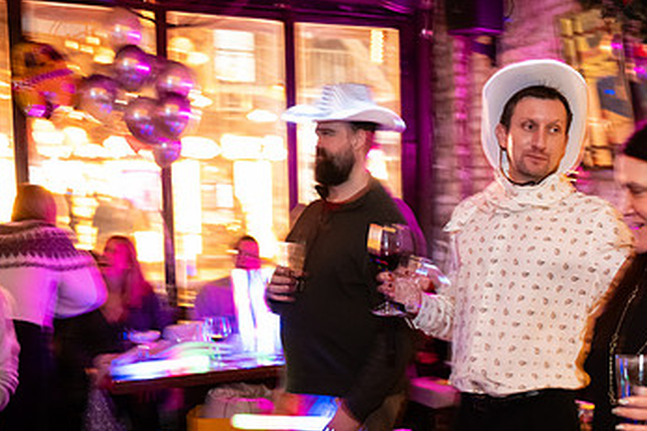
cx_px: 489
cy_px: 257
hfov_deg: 39.2
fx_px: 880
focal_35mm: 49
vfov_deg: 27.4
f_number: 2.8
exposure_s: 1/15
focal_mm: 28.5
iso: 3200
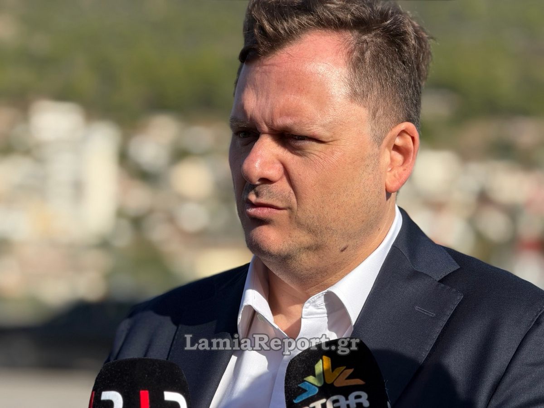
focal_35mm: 100
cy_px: 204
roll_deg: -2.3
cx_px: 272
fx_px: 1572
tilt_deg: +4.0
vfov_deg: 14.8
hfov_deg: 19.6
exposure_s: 1/709
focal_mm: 16.89
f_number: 2.8
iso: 20
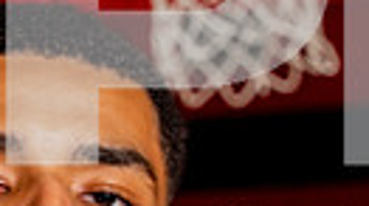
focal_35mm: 242
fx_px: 2363
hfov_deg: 8.9
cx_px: -39
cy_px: 360
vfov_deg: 4.9
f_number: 5.6
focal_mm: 52
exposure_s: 1/125
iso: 100
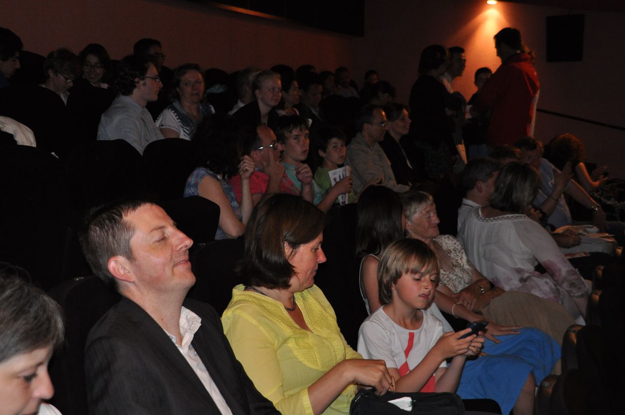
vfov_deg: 26.4
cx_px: 312
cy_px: 208
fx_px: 884
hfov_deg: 38.9
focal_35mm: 51
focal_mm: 34
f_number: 4.5
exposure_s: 1/60
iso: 800
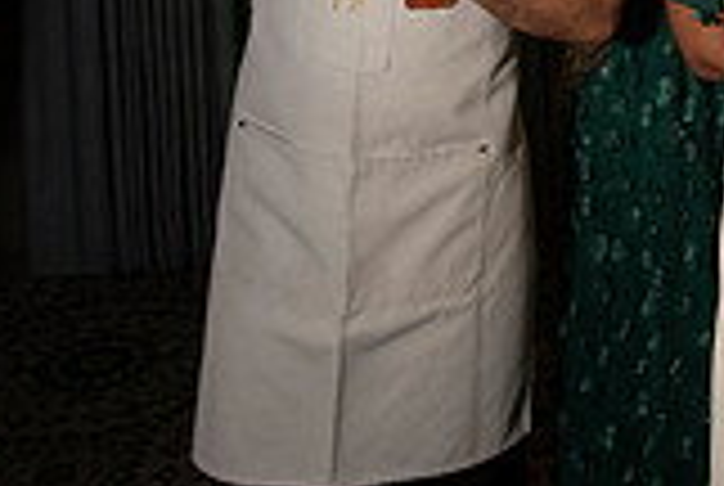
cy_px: -286
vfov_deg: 16.9
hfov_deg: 27.0
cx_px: 666
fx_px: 1451
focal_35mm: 72
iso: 400
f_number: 8
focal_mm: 20
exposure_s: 1/100
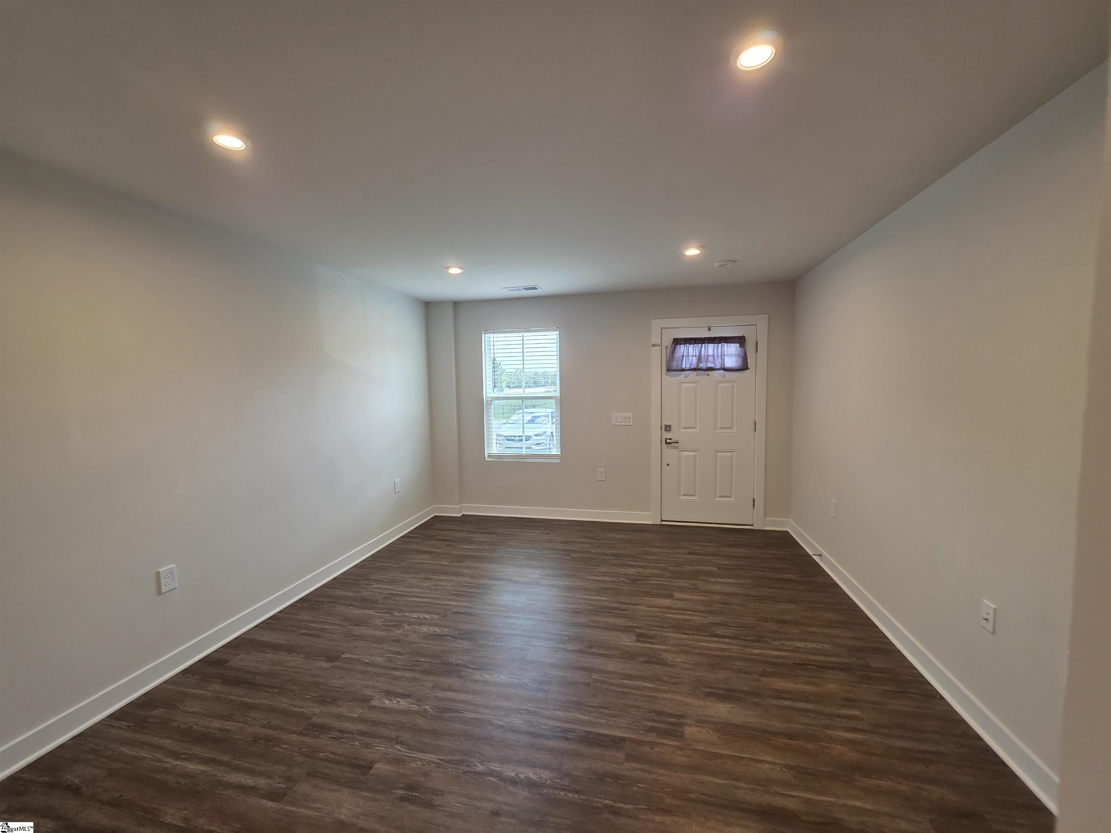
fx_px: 417
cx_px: 556
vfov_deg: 89.9
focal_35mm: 13
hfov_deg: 106.2
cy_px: 416
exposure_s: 1/120
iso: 160
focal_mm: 2.2
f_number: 1.9
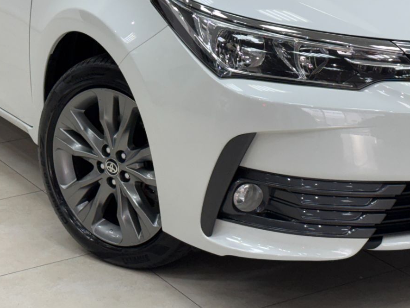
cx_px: 238
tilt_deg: -12.5
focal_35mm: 104
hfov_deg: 18.9
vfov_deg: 14.1
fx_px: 1232
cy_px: 34
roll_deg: +1.1
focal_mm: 6.76
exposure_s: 1/120
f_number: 1.78
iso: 160
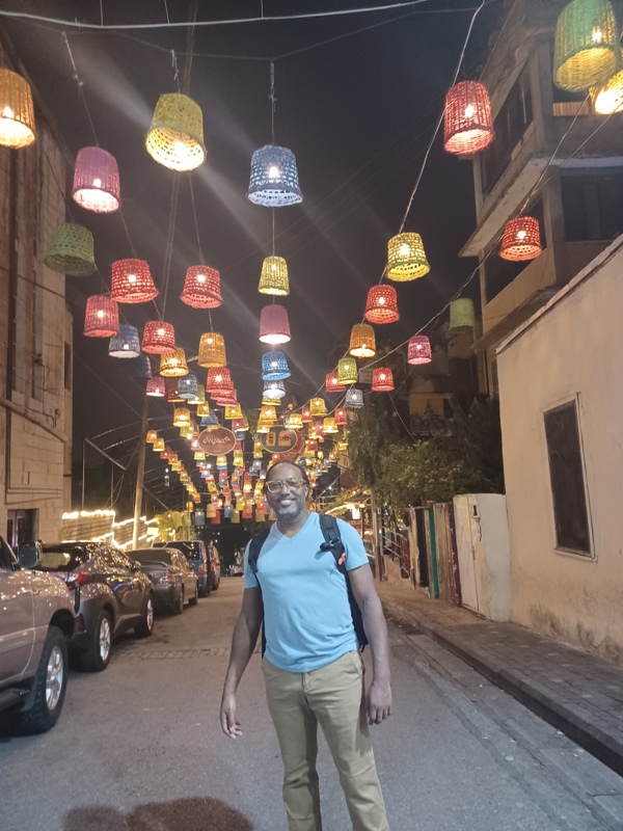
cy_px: 416
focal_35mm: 25
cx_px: 312
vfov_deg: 69.4
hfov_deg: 54.9
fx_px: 600
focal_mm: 4.6
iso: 1000
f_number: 1.8
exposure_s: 1/20
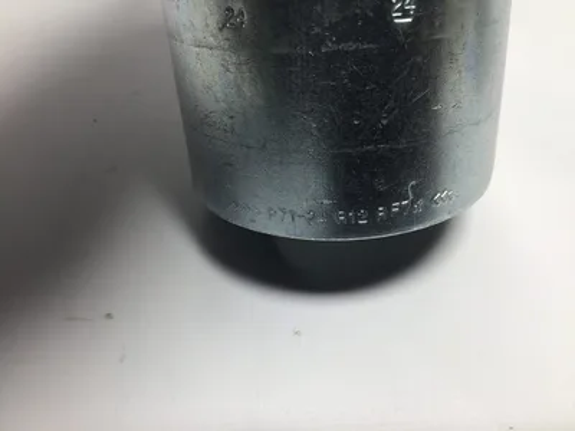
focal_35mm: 31
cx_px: 288
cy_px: 216
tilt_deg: -50.6
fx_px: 515
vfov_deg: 45.4
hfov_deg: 58.4
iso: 32
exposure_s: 1/120
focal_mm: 3.3
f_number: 2.4
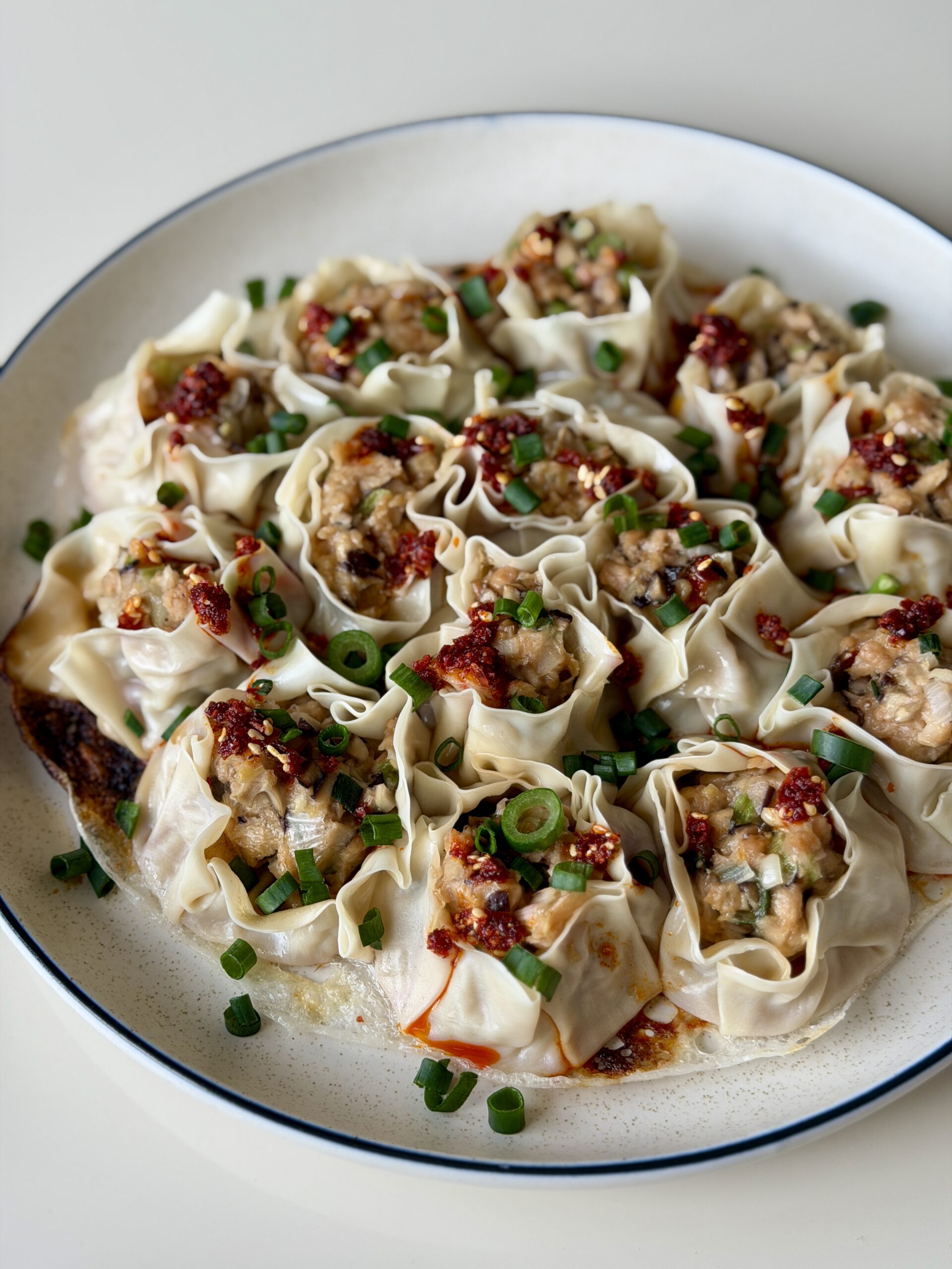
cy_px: 634
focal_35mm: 48
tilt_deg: -59.1
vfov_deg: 39.7
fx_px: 1760
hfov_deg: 30.3
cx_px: 476
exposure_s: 1/146
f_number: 1.78
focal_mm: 6.76
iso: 50
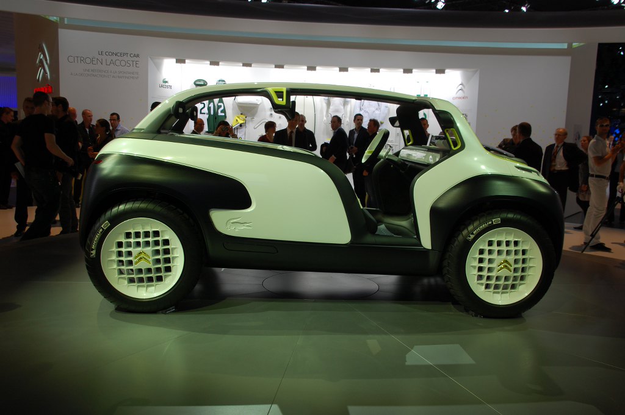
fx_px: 572
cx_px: 312
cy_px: 208
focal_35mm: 33
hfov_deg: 57.3
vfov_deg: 39.9
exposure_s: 1/125
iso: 220
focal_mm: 22
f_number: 5.6
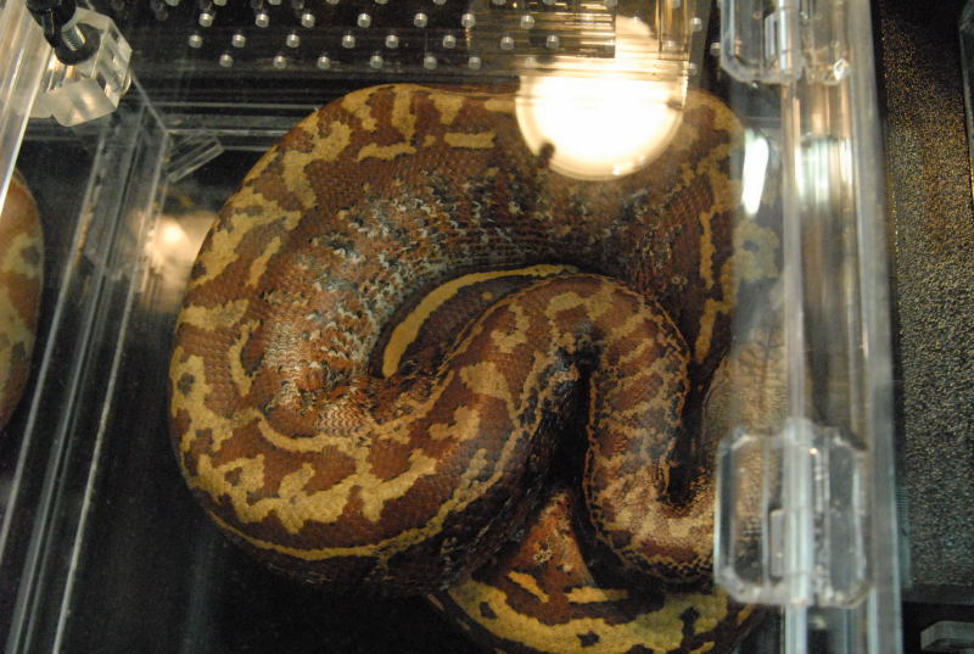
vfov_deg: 32.0
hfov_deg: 46.3
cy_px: 327
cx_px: 487
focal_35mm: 42
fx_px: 1139
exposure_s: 1/180
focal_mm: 28
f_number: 7.1
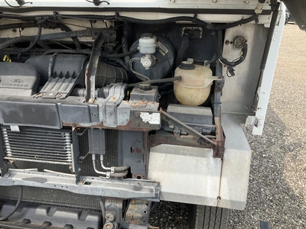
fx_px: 256
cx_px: 153
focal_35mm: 29
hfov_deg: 61.7
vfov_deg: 48.2
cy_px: 114
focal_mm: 3
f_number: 1.8
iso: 25
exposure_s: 1/509
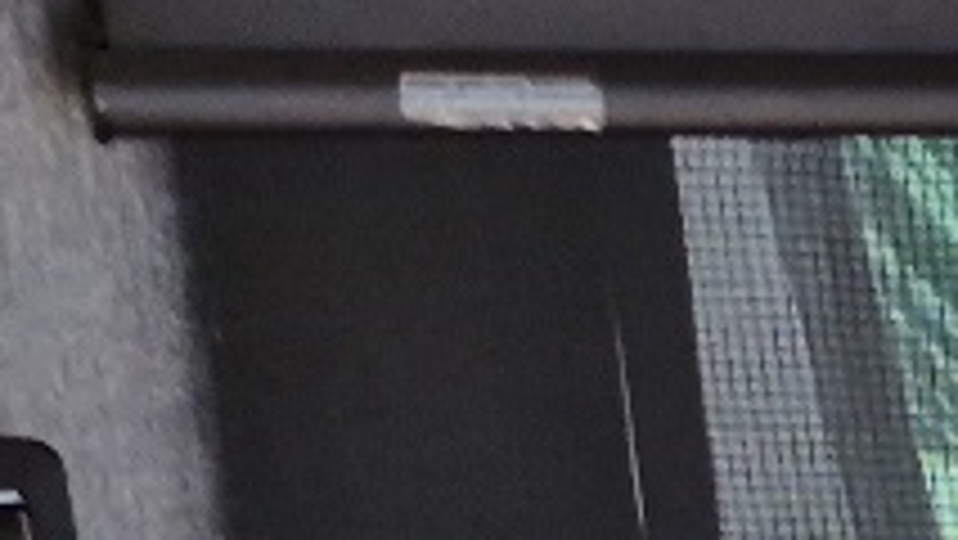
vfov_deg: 5.5
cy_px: 2318
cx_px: 2429
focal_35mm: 188
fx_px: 4777
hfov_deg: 9.8
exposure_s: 1/667
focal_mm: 5.4
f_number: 1.8
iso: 80
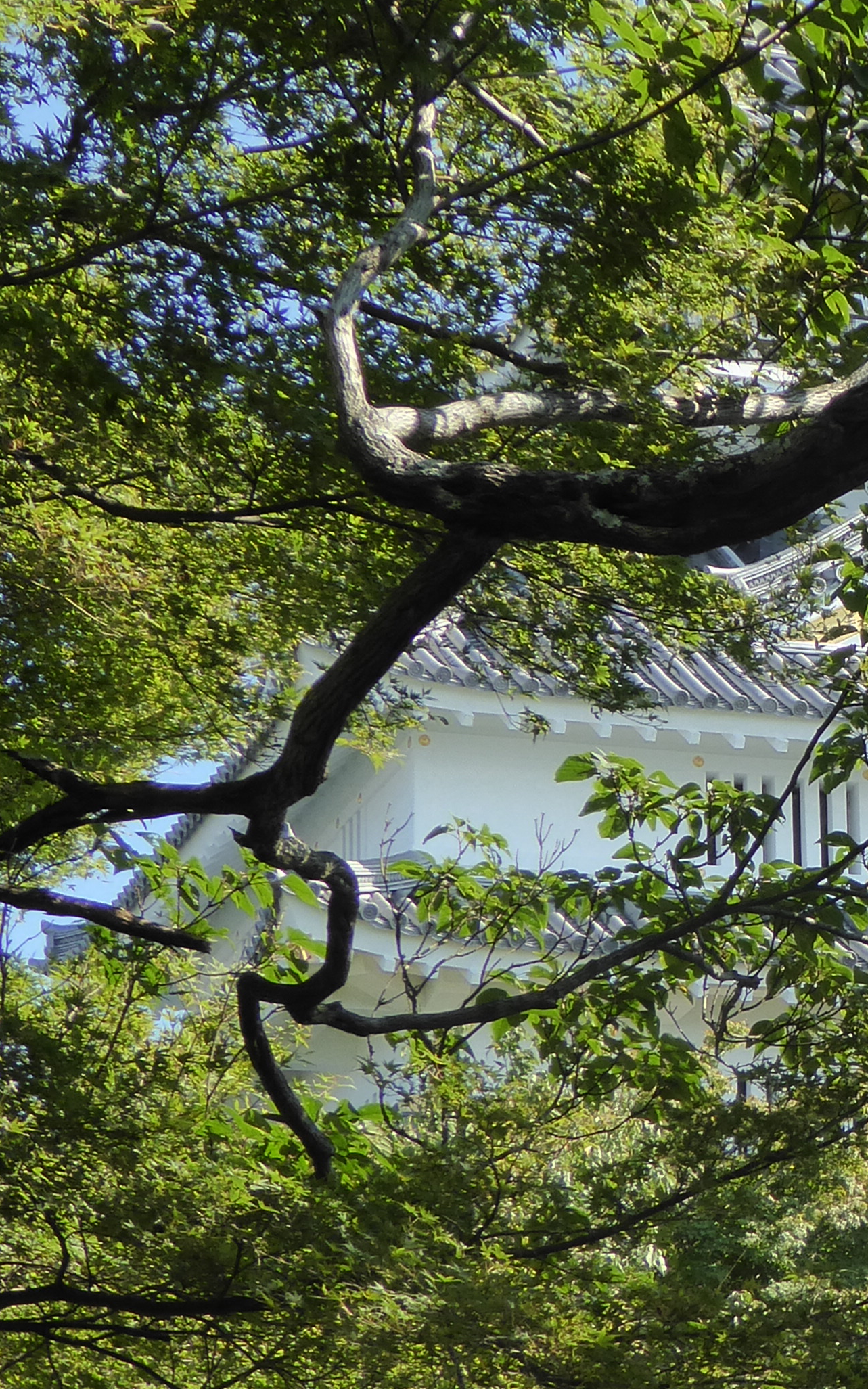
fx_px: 5072
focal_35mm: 134
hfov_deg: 9.6
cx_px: 1187
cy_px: 710
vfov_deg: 15.6
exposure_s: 1/400
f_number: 4.1
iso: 200
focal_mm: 9
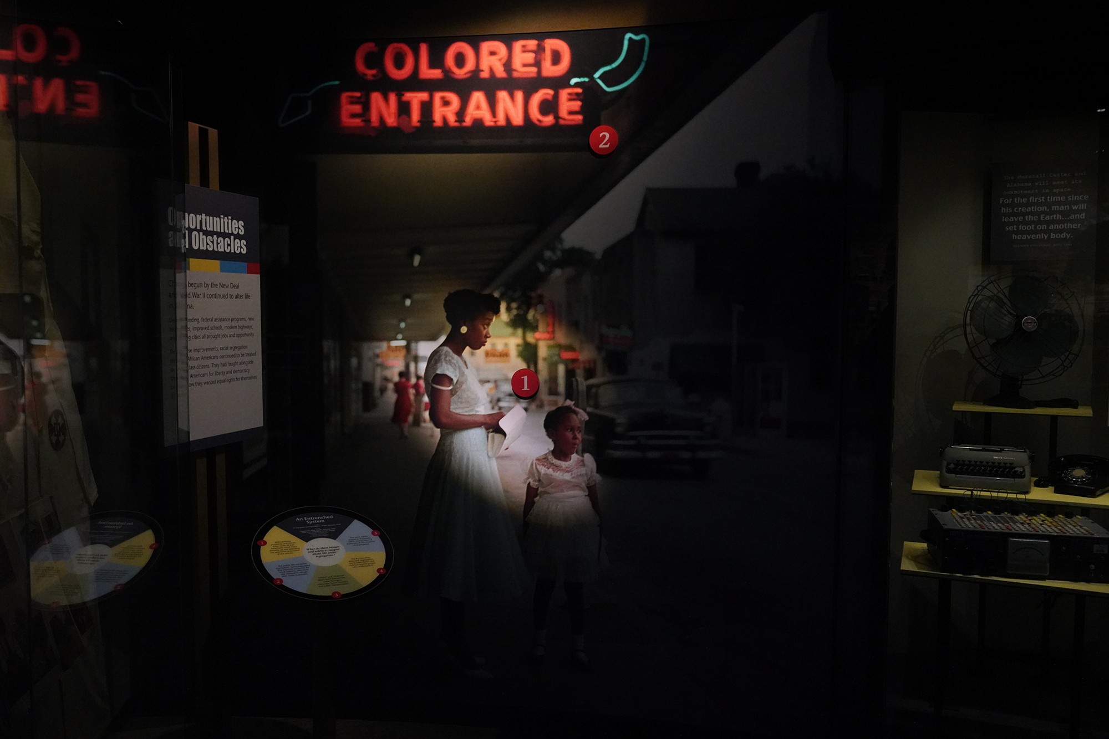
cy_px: 370
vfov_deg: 43.6
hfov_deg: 61.9
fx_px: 924
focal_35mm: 30
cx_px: 554
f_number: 5.6
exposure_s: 1/100
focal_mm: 30
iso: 10000
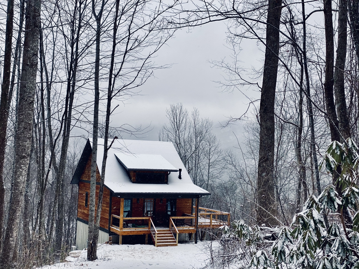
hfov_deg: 36.8
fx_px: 539
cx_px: 180
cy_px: 134
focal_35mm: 52
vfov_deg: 28.0
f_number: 2
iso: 20
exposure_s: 1/220
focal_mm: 6
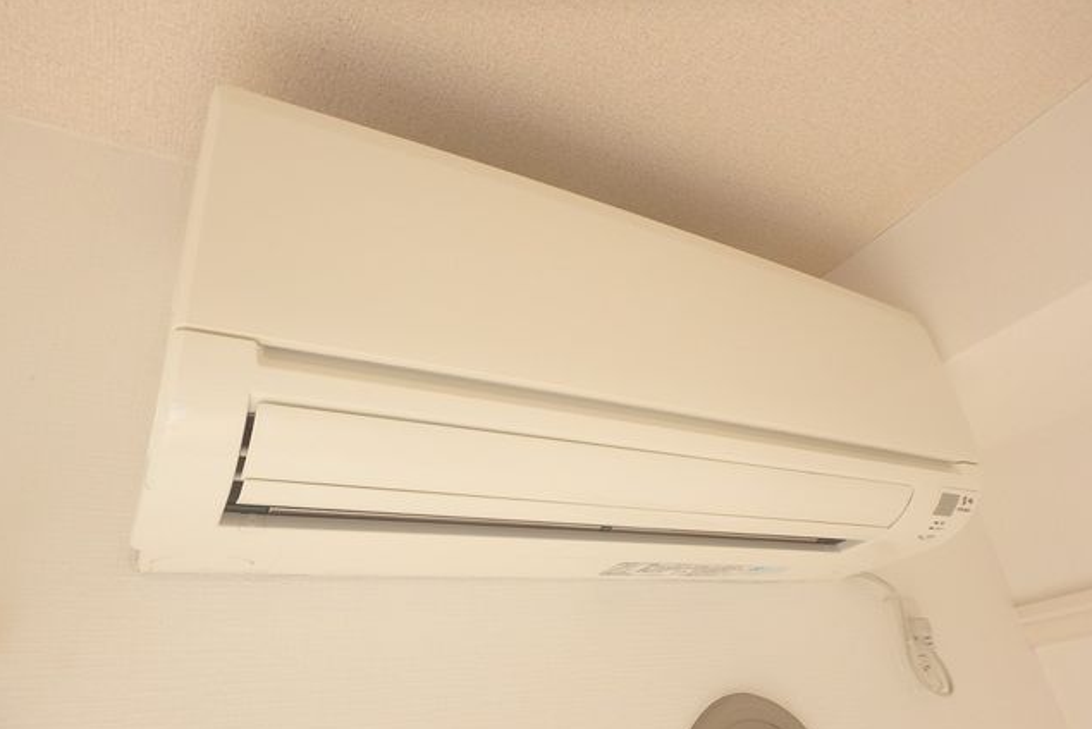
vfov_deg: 57.1
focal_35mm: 22
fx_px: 668
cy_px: 407
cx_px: 543
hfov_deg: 78.6
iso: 125
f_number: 3.5
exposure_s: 1/100
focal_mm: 3.7
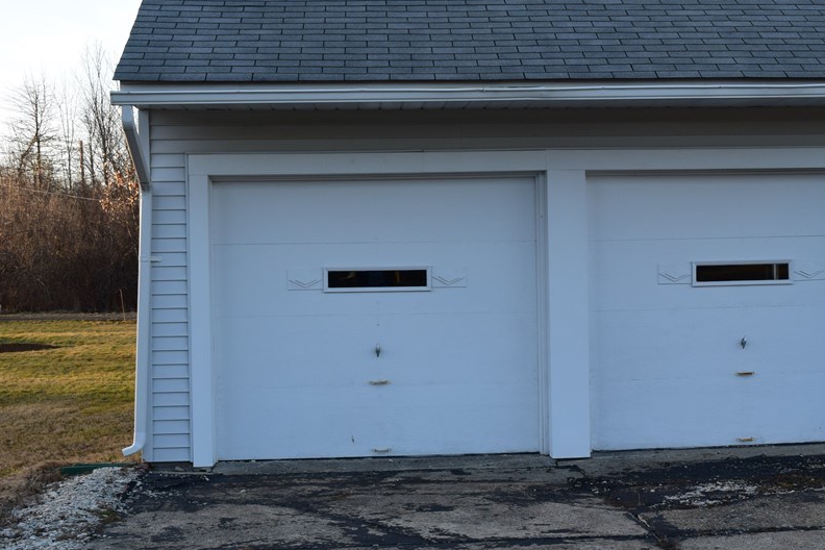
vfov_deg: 21.3
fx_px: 1459
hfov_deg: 31.3
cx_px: 543
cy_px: 296
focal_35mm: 64
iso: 400
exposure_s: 1/160
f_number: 9
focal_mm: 31
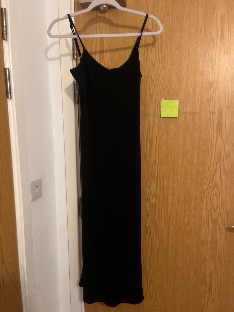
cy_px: 156
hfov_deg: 53.1
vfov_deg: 67.3
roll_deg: +1.4
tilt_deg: -7.3
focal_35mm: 26
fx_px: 234
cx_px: 117
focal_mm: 5.1
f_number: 1.6
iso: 500
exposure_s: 1/25
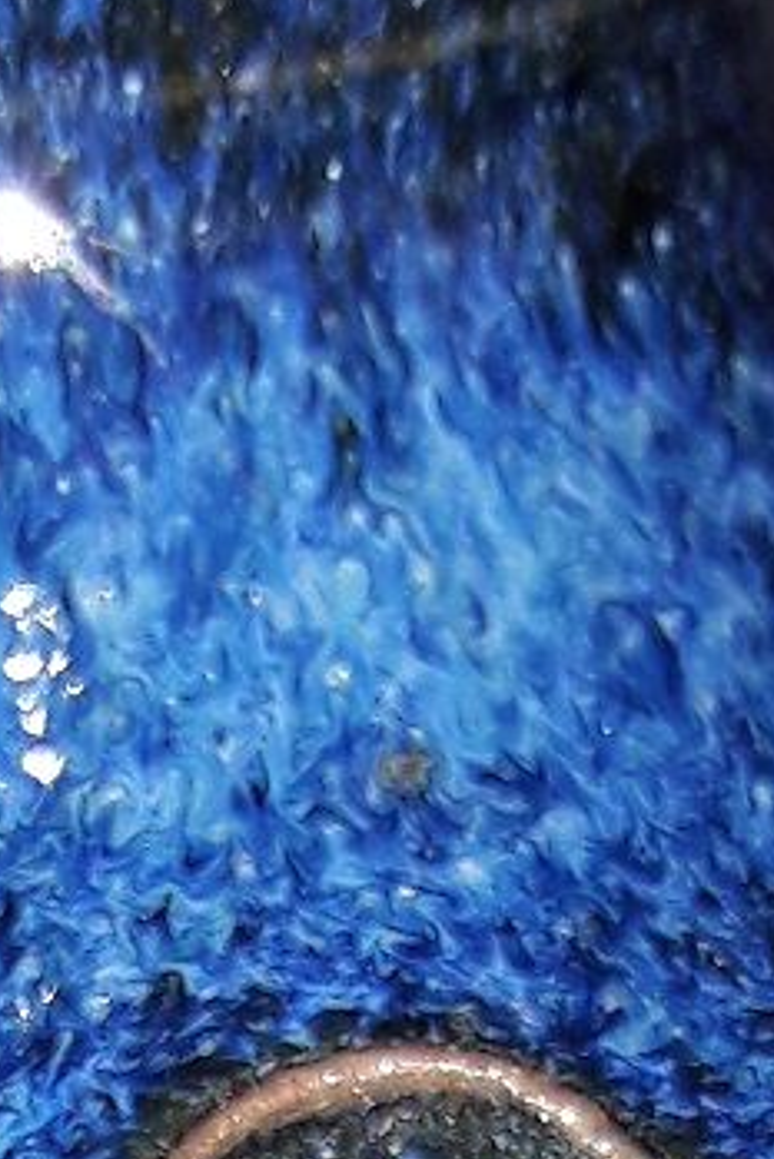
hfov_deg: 8.0
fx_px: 5541
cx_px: 76
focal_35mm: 172
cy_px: 2135
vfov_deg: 11.1
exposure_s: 1/100
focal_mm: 3.7
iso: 40
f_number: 1.9
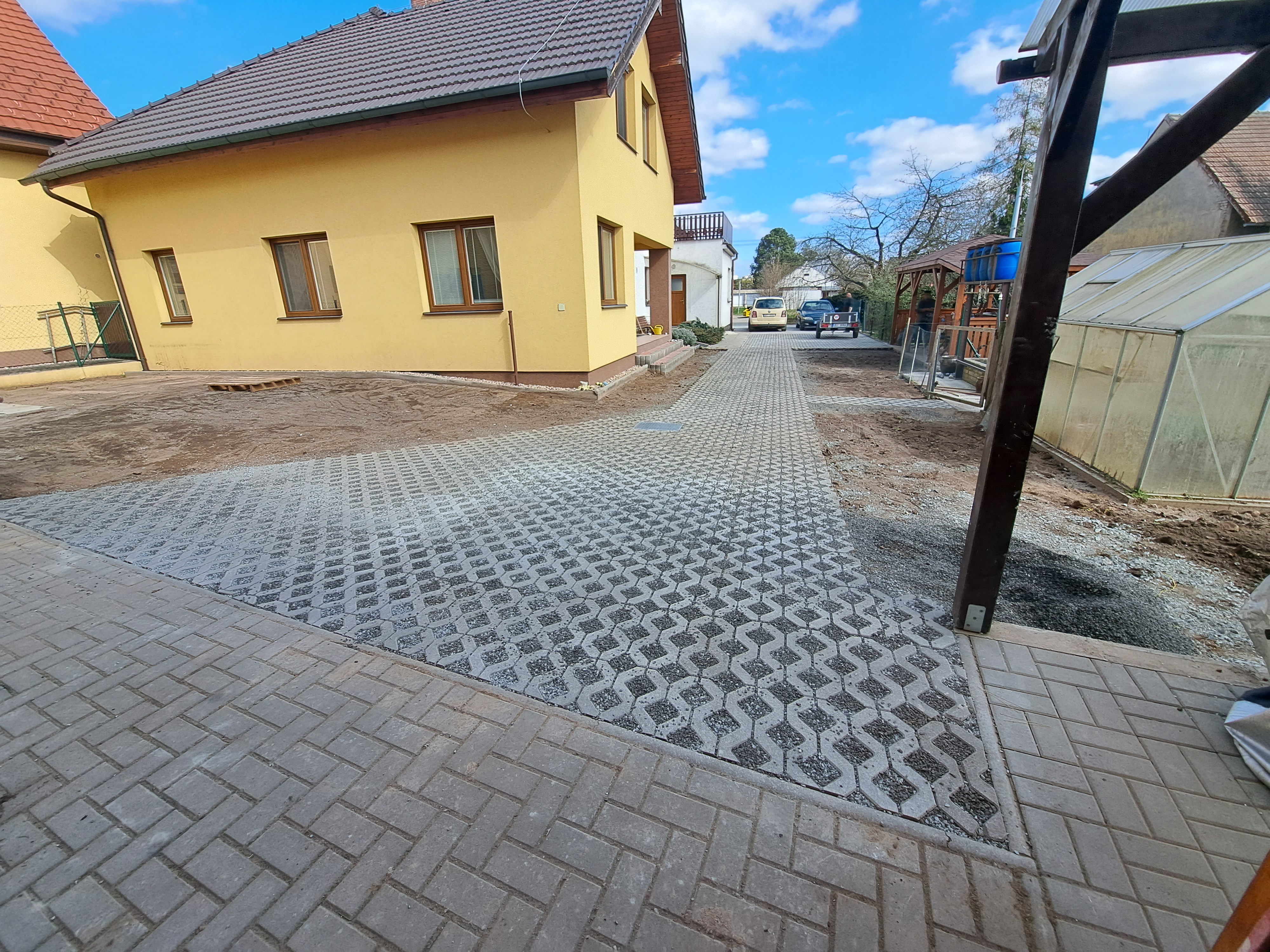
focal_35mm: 13
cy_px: 476
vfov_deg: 89.9
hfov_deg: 106.2
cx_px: 635
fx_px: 477
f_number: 2.2
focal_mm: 1.74
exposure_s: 1/728
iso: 50
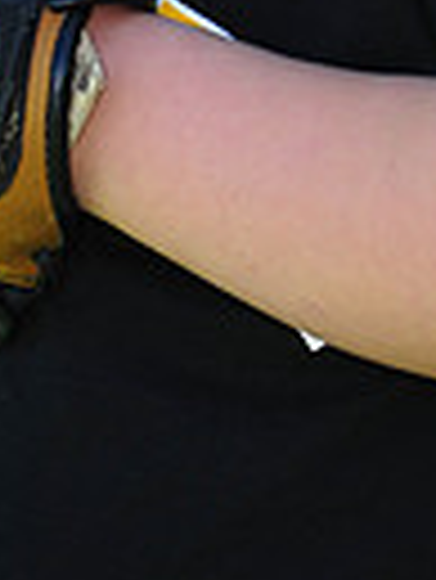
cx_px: 220
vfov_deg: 2.5
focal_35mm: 801
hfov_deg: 1.9
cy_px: -526
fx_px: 13430
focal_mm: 185
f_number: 4.5
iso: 200
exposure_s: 1/400
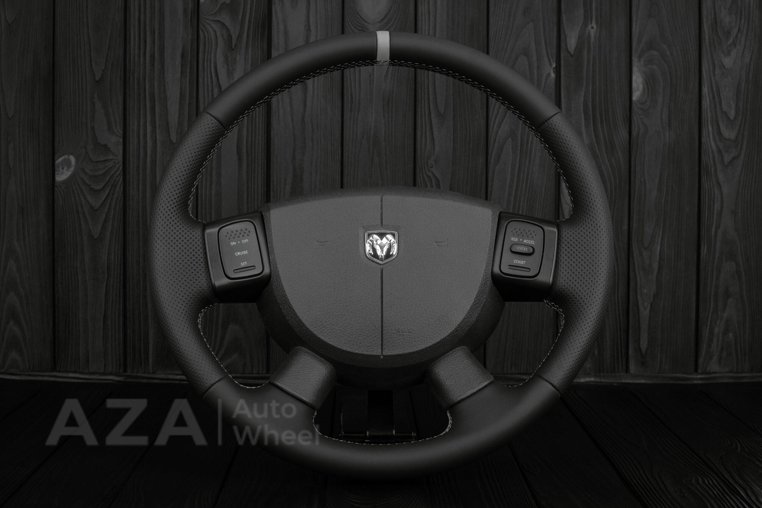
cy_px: 254
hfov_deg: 37.8
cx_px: 381
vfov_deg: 25.8
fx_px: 1111
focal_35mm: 52
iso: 500
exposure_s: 1/125
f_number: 6.3
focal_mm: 35
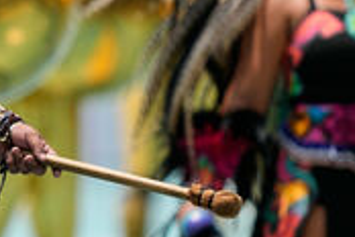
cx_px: -270
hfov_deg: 1.2
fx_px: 17640
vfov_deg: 0.8
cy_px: 5
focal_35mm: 1789
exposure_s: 1/6400
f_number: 2.8
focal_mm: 400
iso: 400
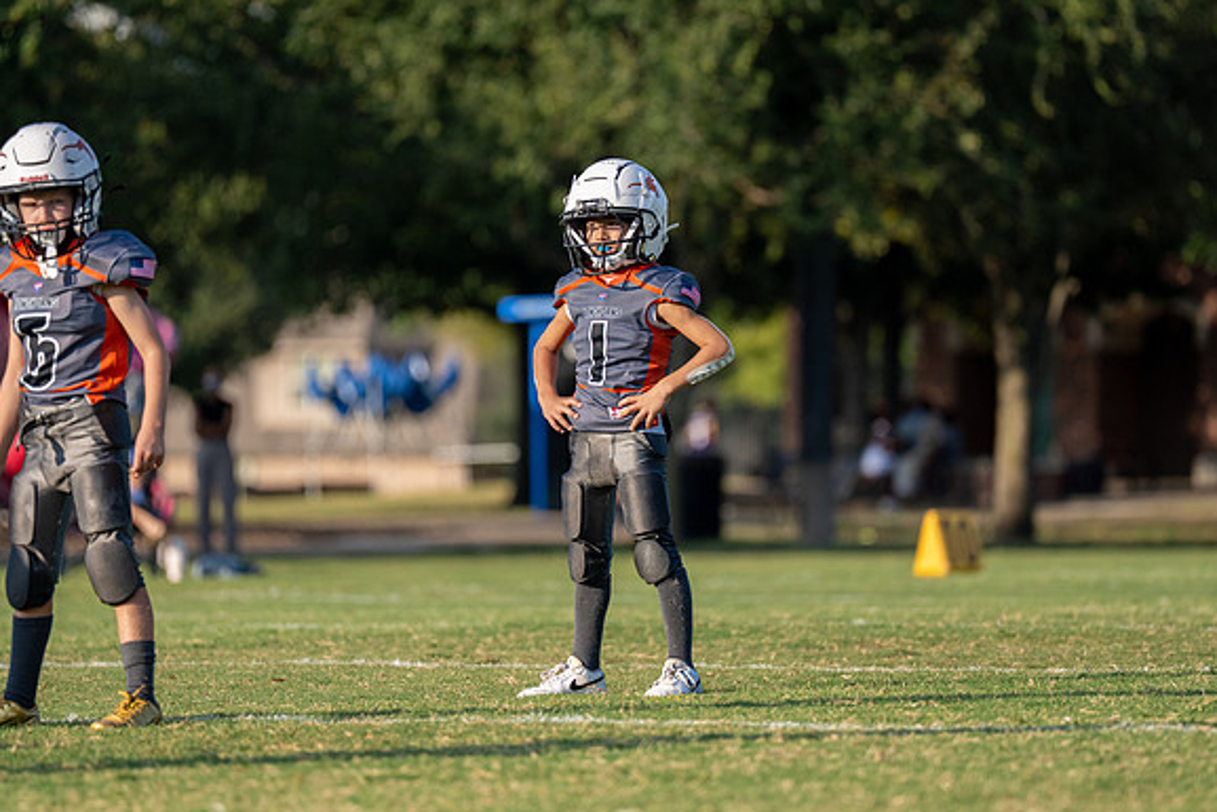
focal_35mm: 291
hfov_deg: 7.1
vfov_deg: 4.7
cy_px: 370
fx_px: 9839
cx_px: 658
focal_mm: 200
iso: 320
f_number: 2.8
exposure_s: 1/4000
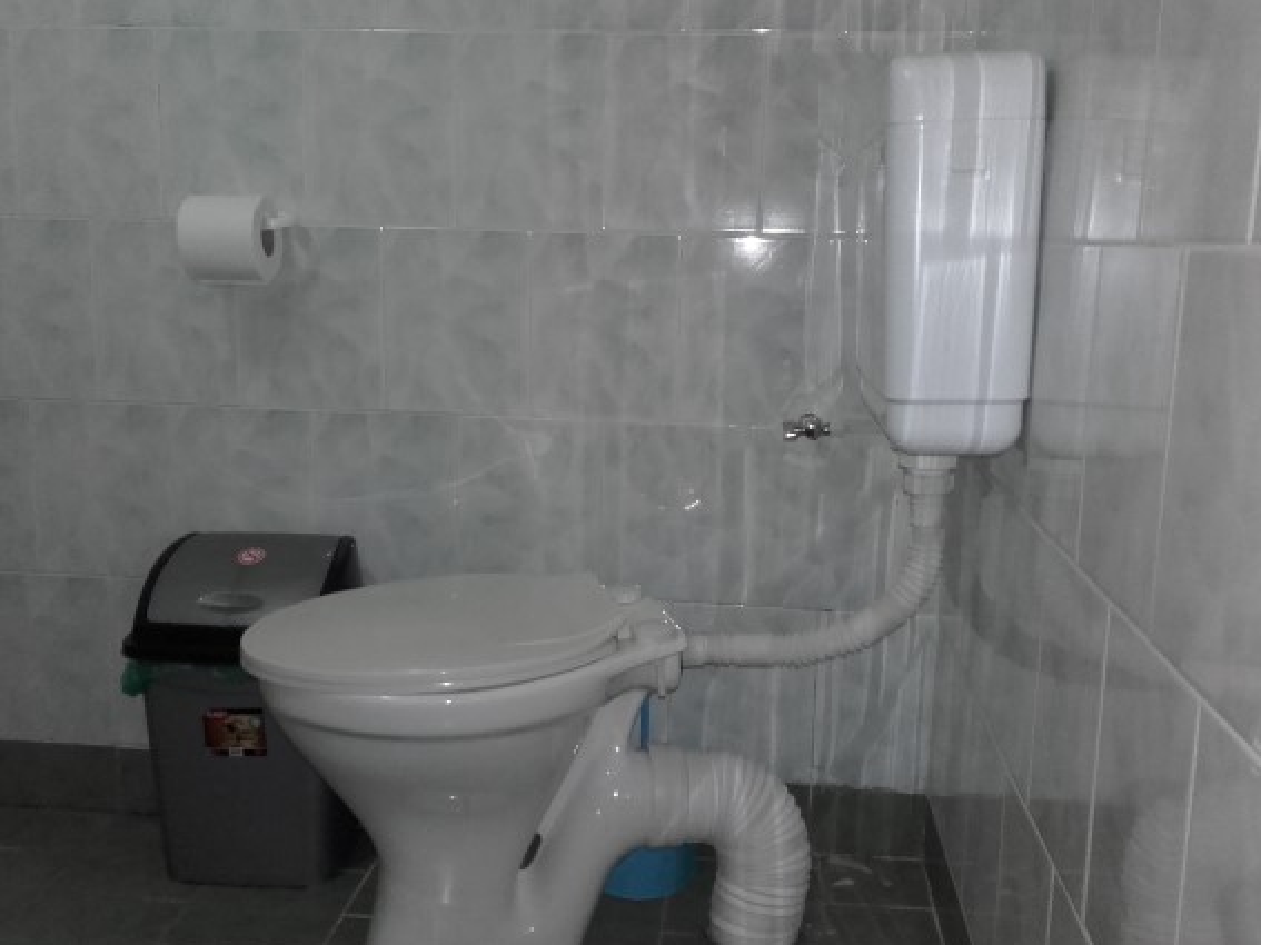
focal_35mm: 35
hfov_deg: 52.6
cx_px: 605
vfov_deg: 40.7
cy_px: 440
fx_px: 1275
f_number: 2.2
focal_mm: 3.31
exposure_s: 1/20
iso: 140
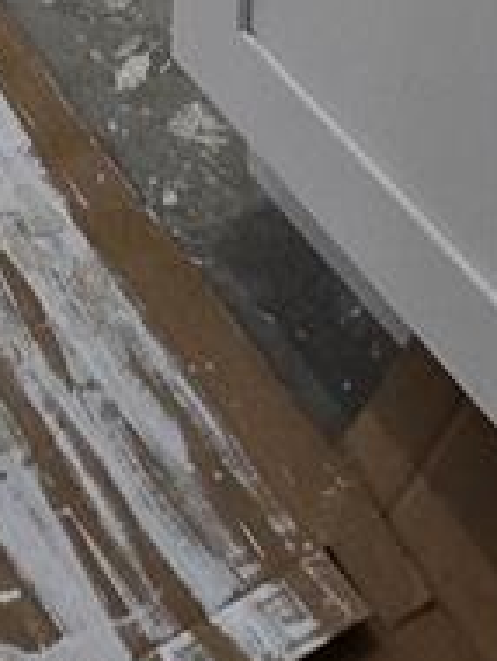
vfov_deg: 11.6
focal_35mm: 82
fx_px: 1566
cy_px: -1319
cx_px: -236
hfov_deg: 16.5
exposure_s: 1/60
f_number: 2.2
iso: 125
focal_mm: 2.2
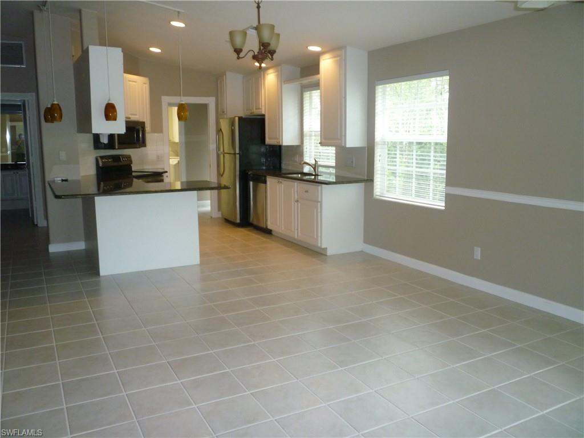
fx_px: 489
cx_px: 292
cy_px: 219
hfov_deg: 61.7
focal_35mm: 29
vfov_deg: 48.2
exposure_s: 1/30
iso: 320
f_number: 3.3
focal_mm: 5.2
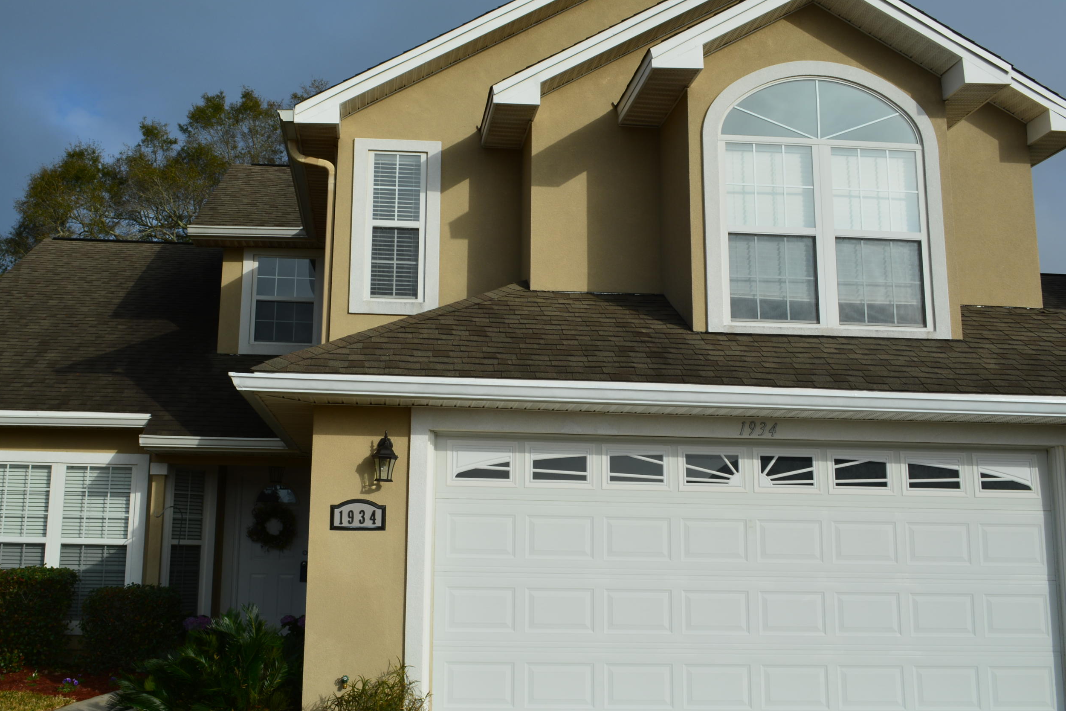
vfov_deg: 36.9
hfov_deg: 53.0
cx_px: 464
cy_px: 326
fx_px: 1066
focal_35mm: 36
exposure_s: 1/160
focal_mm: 20
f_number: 11
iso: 100
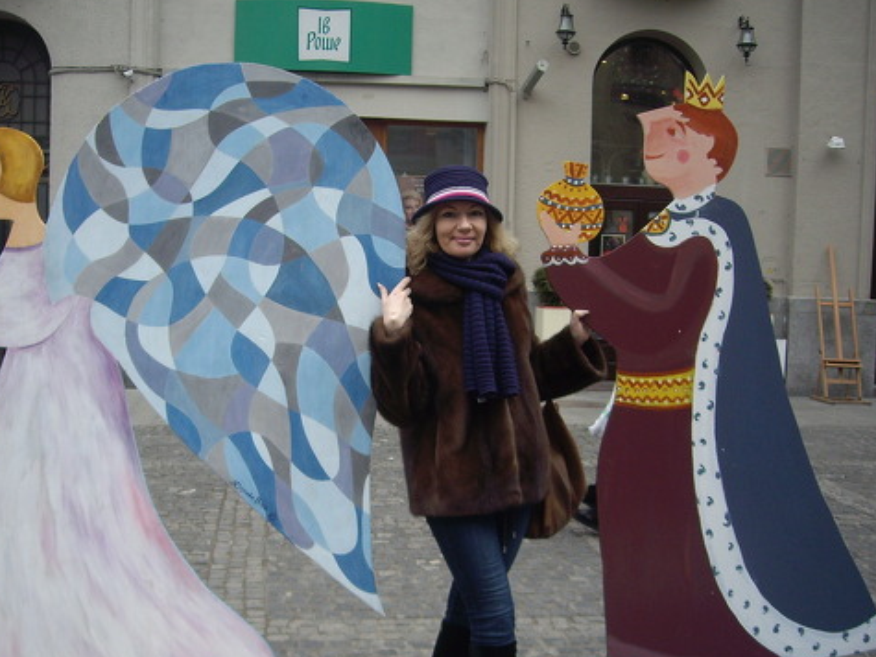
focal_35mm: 48
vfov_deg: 30.2
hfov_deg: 39.6
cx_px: 382
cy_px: 402
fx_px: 1214
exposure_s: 1/125
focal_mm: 6.2
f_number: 2.7
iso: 64
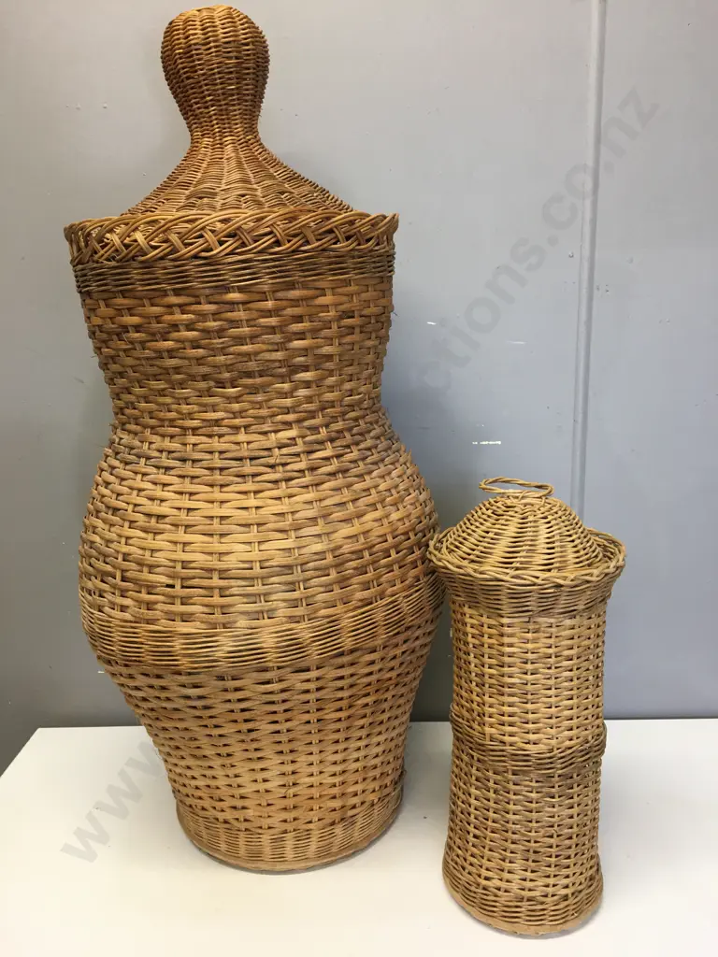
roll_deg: +0.1
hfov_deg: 48.2
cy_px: 478
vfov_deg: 61.7
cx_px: 359
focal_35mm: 29
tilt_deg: -10.4
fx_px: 802
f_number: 2.2
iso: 50
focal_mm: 4.15
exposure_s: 1/33
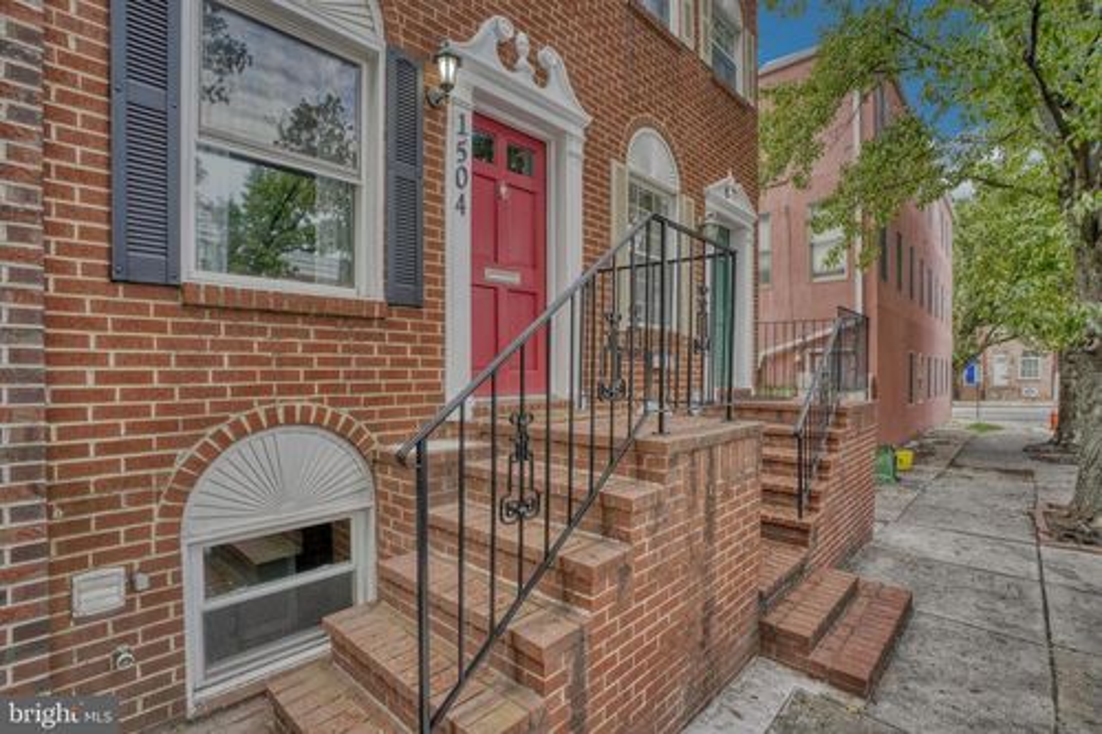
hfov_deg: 96.8
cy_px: 367
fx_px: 490
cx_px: 551
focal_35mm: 16
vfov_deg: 73.7
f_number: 7.1
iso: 640
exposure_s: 1/125
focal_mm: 16
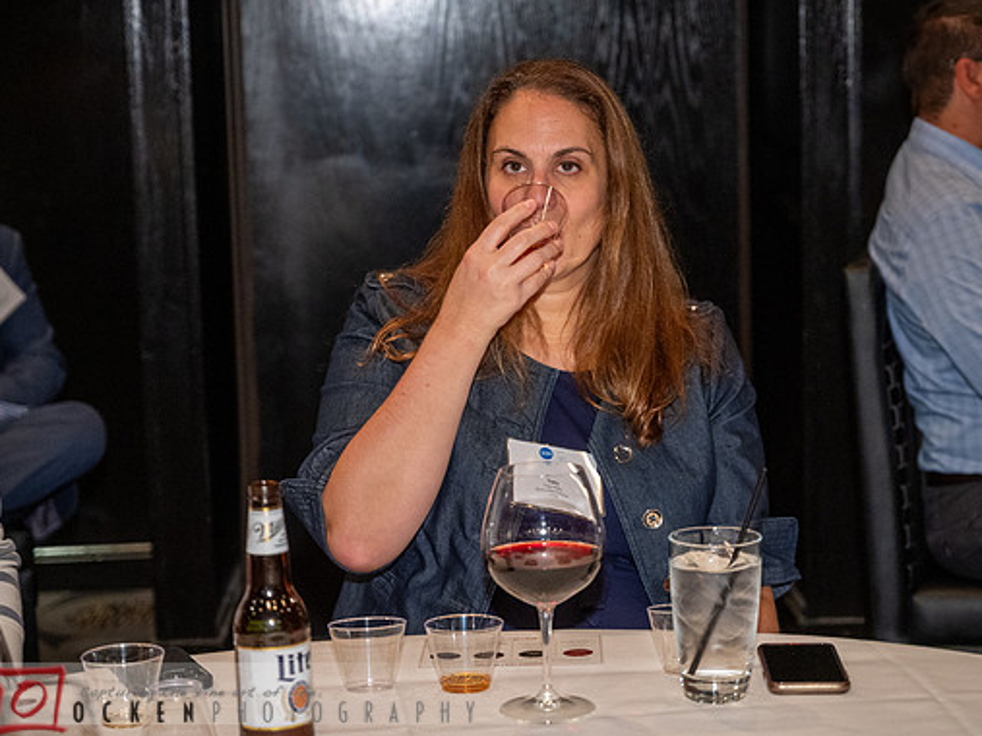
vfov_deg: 19.1
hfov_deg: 25.3
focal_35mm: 77
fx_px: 2184
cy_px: 364
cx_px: 542
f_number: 4
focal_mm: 70
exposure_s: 1/60
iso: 5000
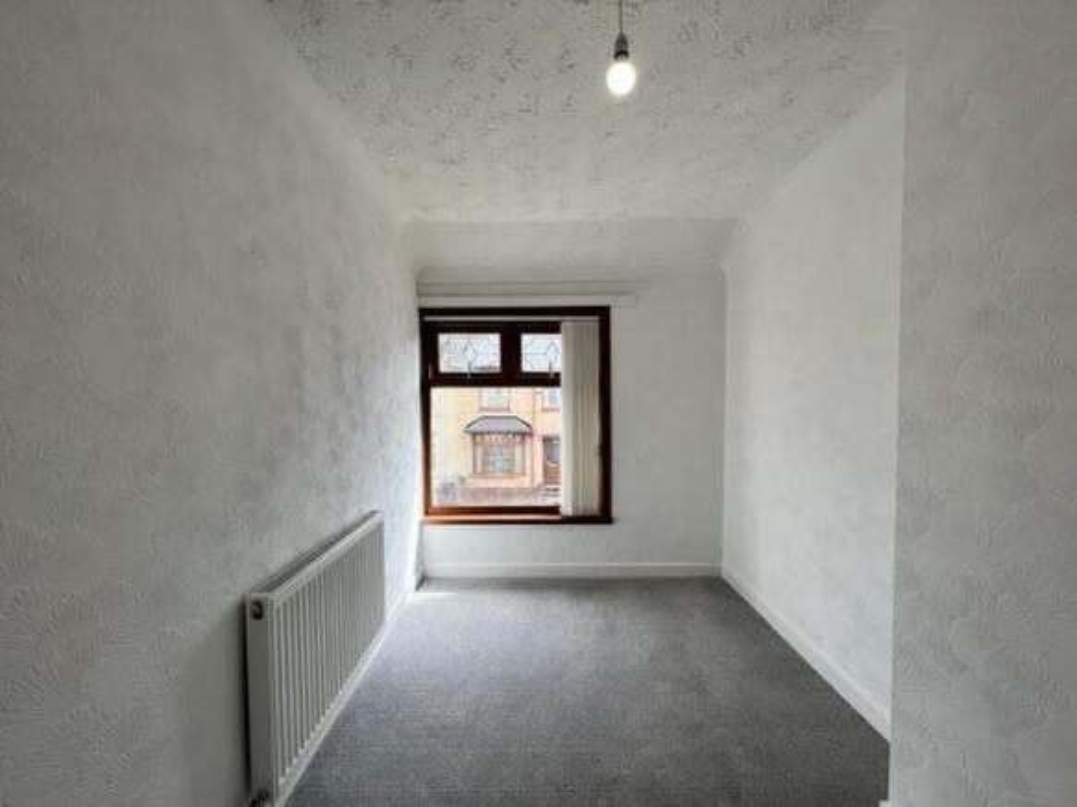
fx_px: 404
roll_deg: +0.0
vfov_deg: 89.9
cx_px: 538
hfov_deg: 106.2
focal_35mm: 13
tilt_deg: -2.1
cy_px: 404
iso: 32
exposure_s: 1/298
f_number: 1.8
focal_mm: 1.57
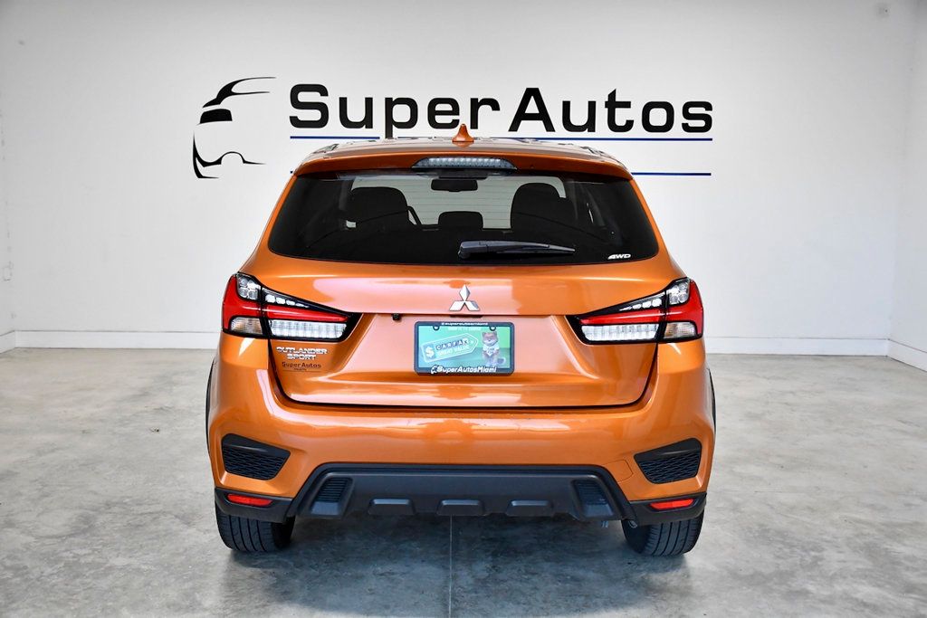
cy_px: 309
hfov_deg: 53.1
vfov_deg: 36.9
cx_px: 464
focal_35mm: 36
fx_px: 927
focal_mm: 24
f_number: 3.8
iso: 2500
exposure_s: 1/800
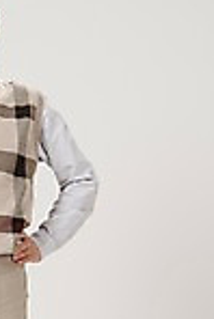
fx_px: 1201
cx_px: -34
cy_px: 263
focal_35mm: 135
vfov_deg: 15.1
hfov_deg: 10.0
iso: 100
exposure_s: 1/125
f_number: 11
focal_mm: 50
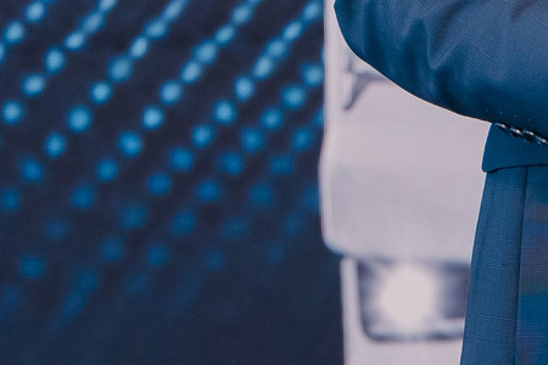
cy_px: -228
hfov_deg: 6.2
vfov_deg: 4.1
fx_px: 5023
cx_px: 673
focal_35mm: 330
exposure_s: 1/125
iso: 500
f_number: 4.5
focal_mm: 58
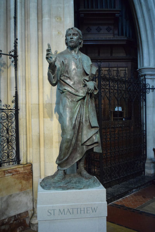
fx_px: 262
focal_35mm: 40
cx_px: 78
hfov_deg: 33.0
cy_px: 116
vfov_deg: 47.9
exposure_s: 1/100
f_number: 5
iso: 6400
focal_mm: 27
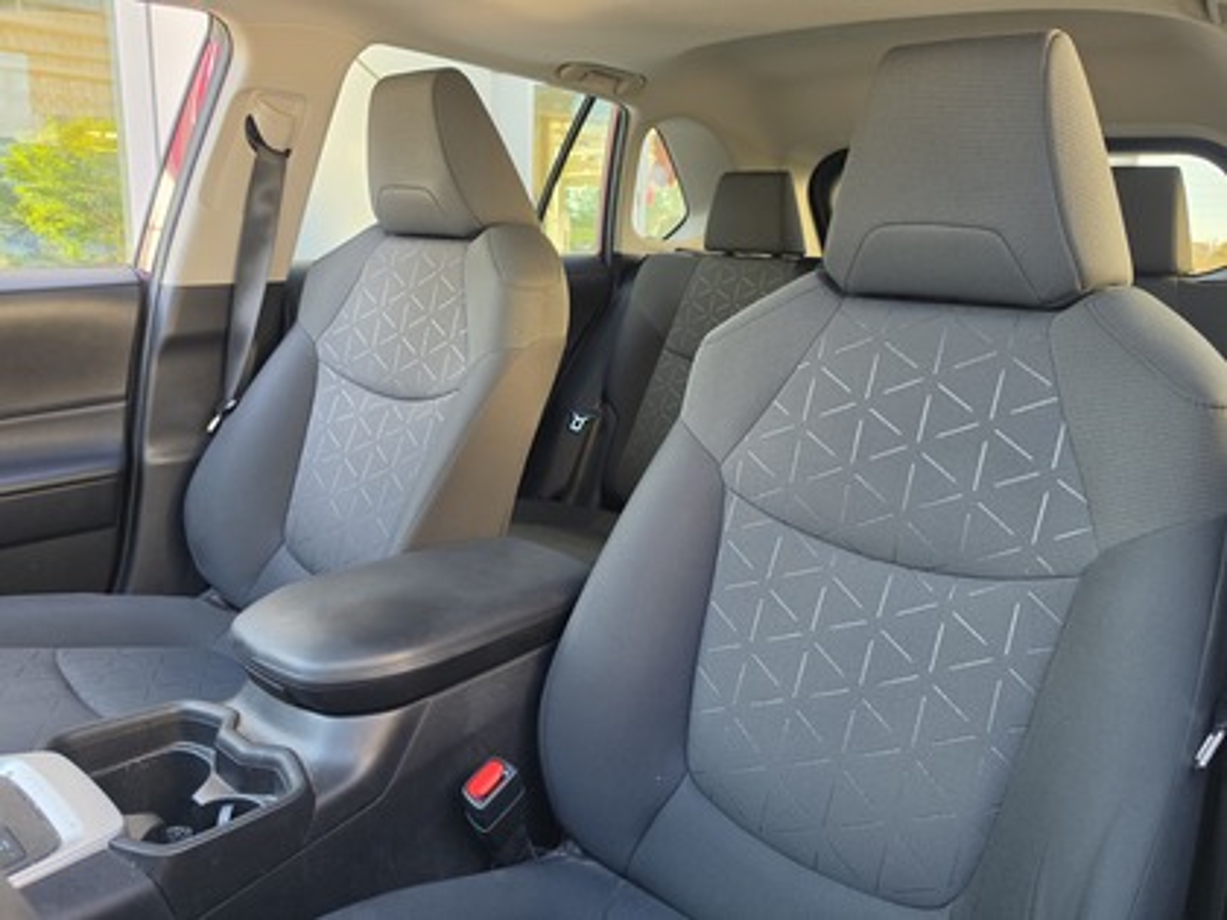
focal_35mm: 23
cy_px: 460
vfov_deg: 58.9
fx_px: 815
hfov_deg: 73.9
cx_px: 614
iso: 125
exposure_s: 1/180
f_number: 1.4
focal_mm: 6.5
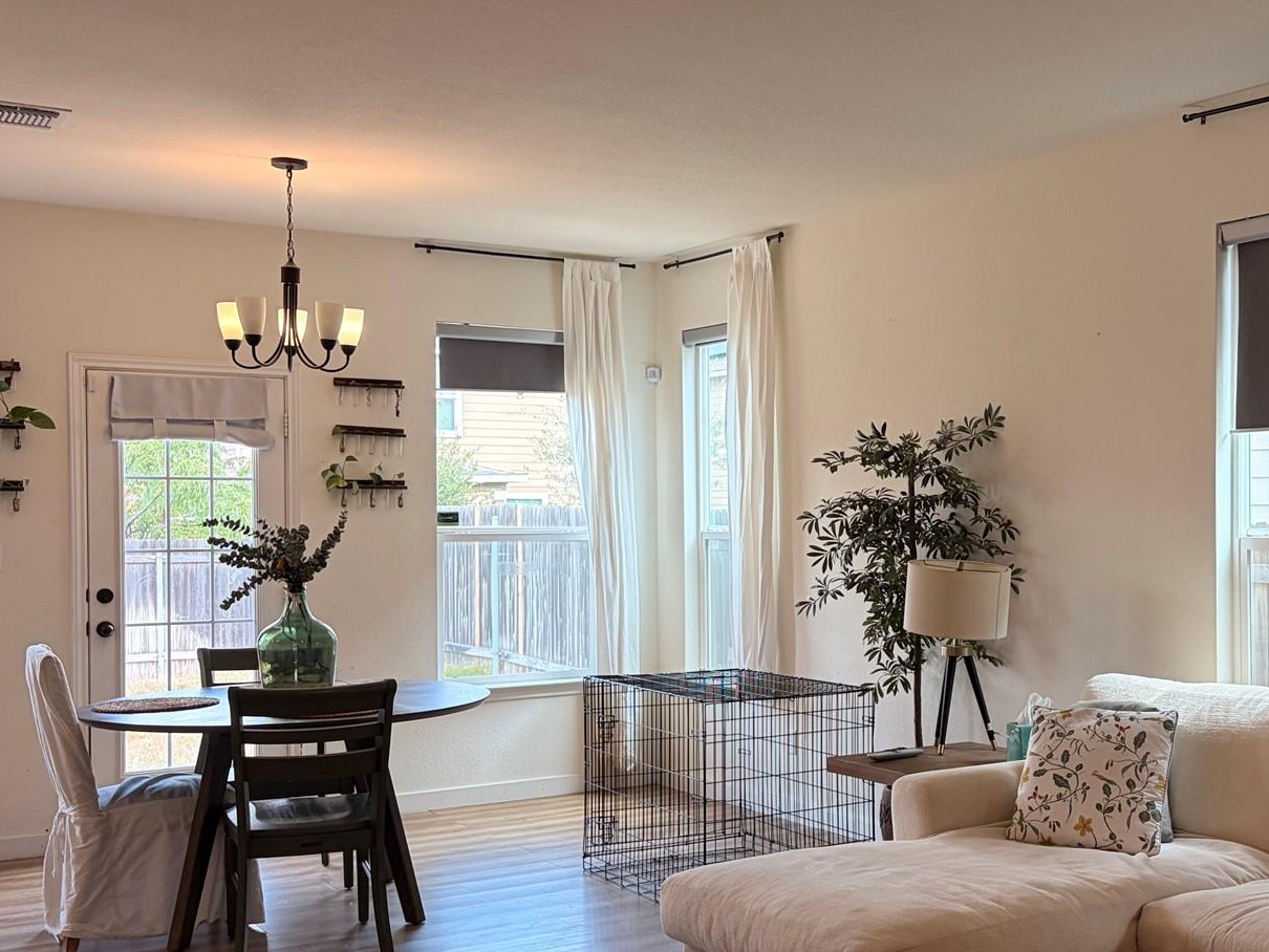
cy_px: 515
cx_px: 954
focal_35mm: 44
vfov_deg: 32.9
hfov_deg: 41.6
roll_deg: +0.4
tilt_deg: -0.1
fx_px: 1613
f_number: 1.6
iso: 80
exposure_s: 1/126
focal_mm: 5.96
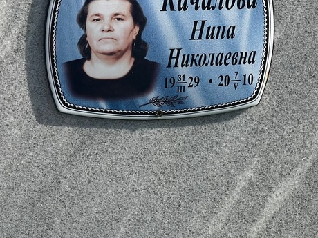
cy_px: 69
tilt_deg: -26.8
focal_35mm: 134
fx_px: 1231
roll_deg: +0.7
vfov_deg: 11.0
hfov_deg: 14.7
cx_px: 140
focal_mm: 9
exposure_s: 1/552
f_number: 2.8
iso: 32
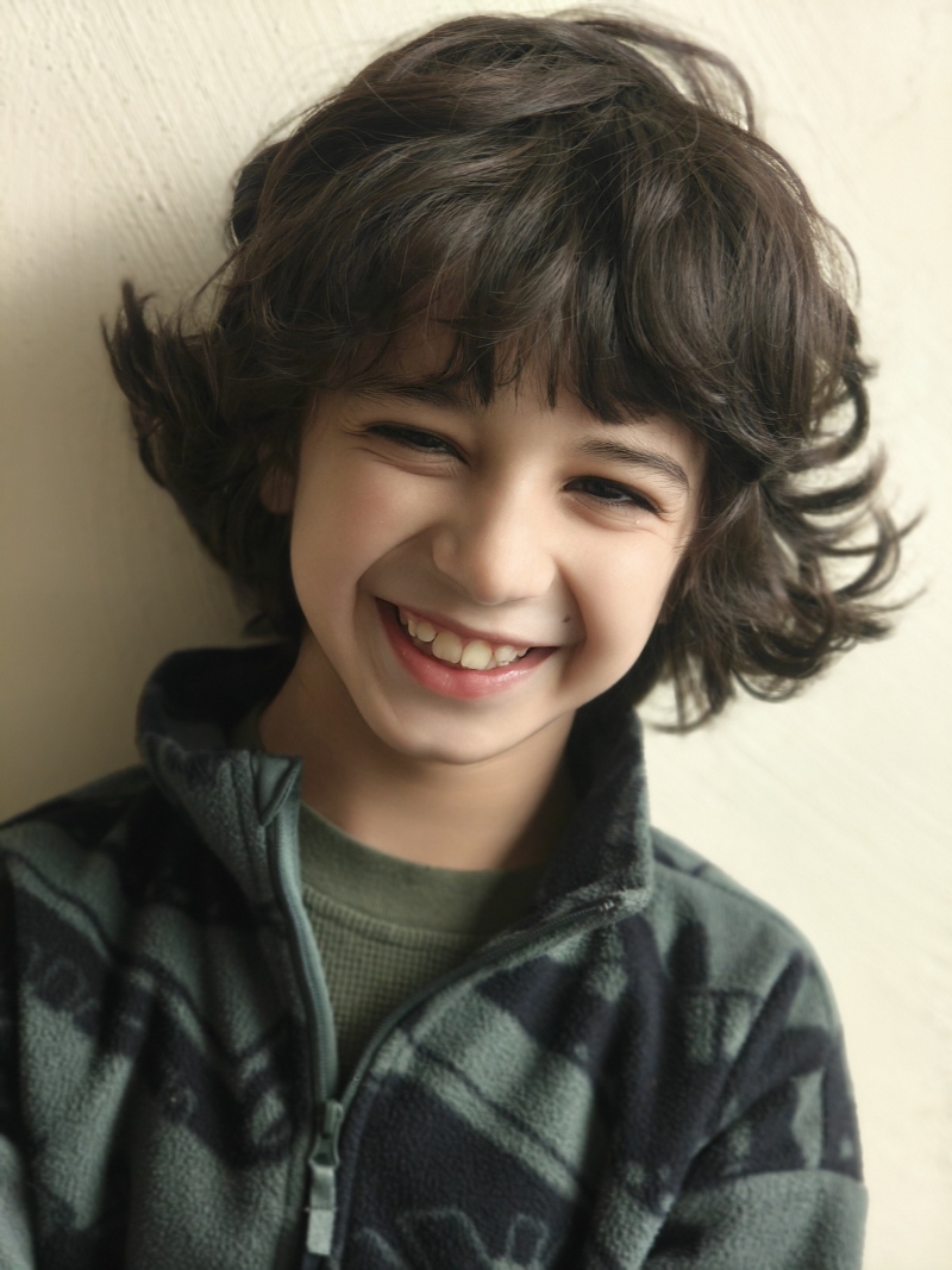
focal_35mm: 70
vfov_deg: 27.8
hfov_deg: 21.0
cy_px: 635
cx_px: 476
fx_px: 2567
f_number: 4.5
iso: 320
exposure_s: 1/56
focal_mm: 13.3
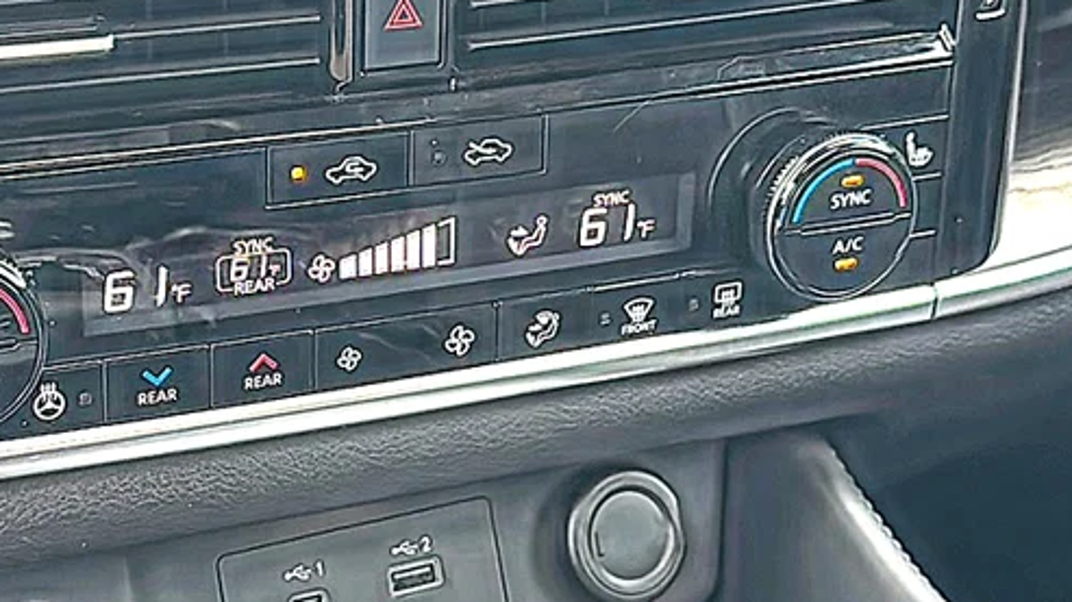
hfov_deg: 32.1
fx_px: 1847
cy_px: 299
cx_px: 350
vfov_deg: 18.5
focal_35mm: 65
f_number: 1.78
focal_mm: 6.86
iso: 250
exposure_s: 1/71
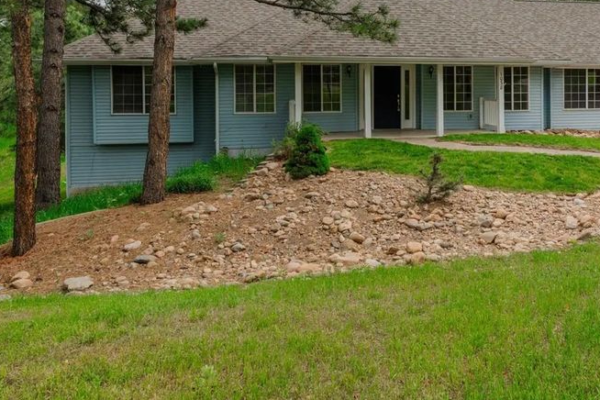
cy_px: 98
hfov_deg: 52.0
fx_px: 600
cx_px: 405
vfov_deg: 36.0
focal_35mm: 36
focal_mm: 23
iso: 400
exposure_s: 1/200
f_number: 9
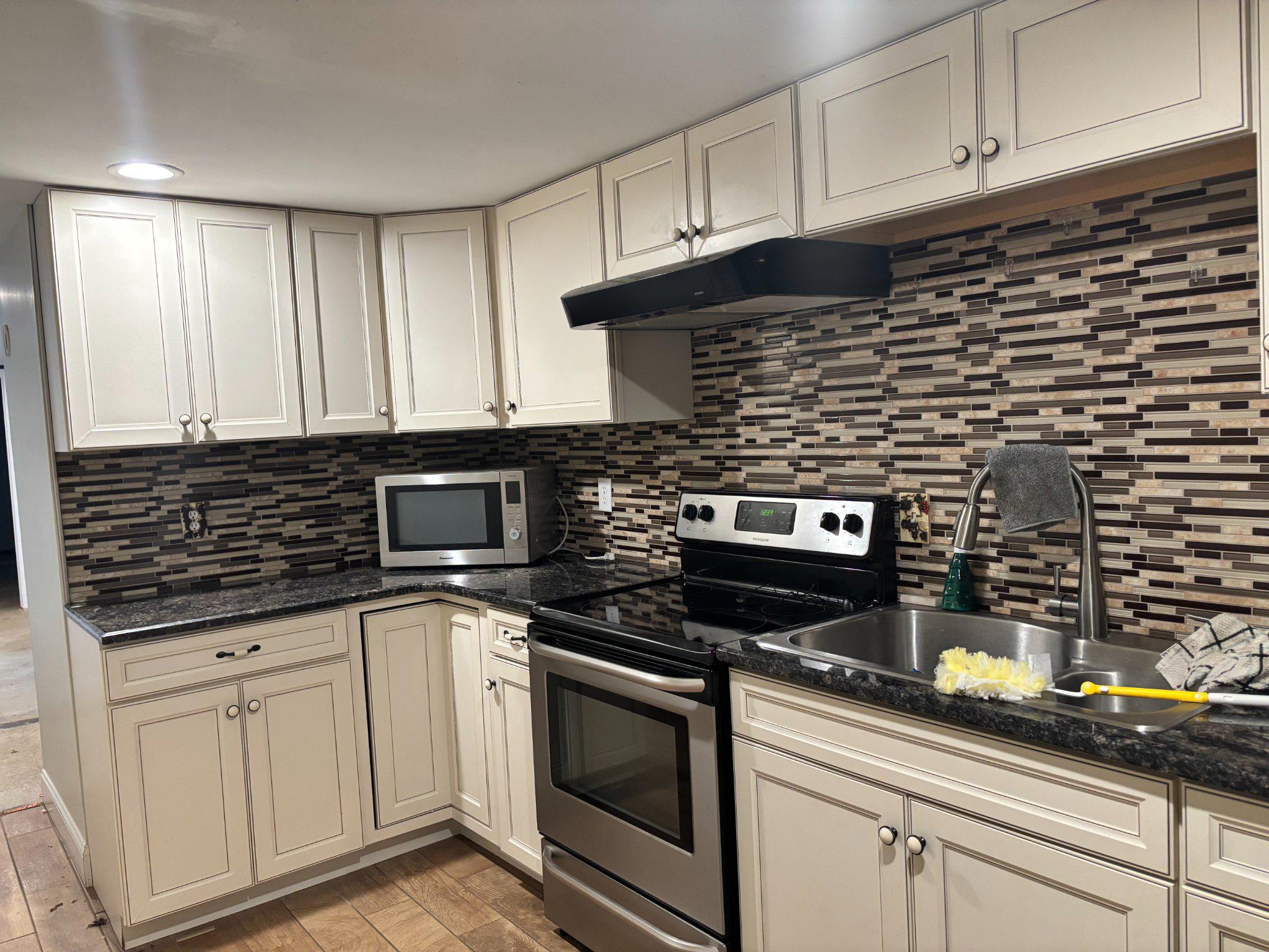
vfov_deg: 53.1
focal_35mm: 26
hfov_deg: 67.3
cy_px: 476
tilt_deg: -4.4
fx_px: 953
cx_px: 634
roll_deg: +3.2
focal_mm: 5.96
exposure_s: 1/60
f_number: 1.6
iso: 320
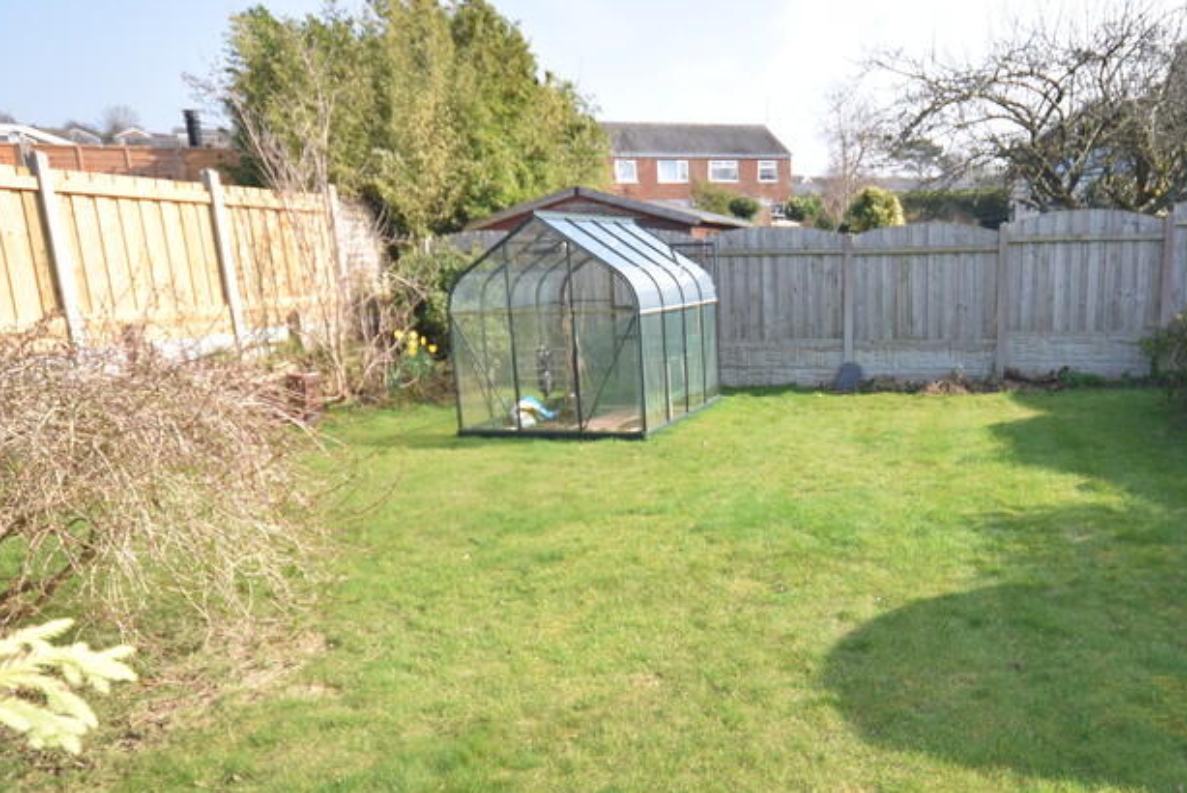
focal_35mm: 30
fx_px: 990
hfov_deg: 60.6
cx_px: 781
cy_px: 500
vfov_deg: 43.3
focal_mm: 12
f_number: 7.1
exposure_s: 1/200
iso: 100
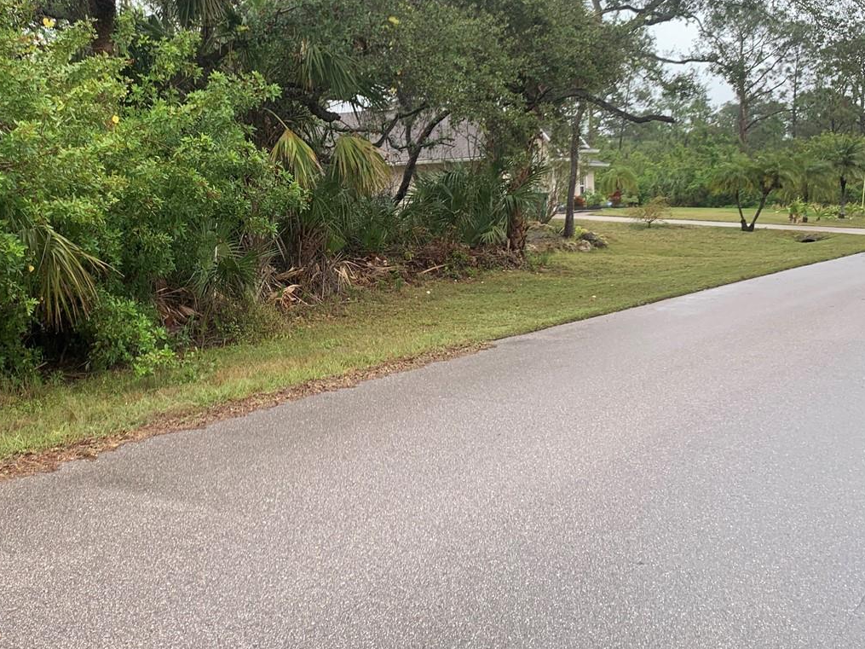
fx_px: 1024
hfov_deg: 45.1
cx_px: 289
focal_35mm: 41
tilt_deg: -1.8
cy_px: 223
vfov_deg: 34.8
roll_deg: +0.9
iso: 25
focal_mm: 4.25
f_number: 1.8
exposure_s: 1/341
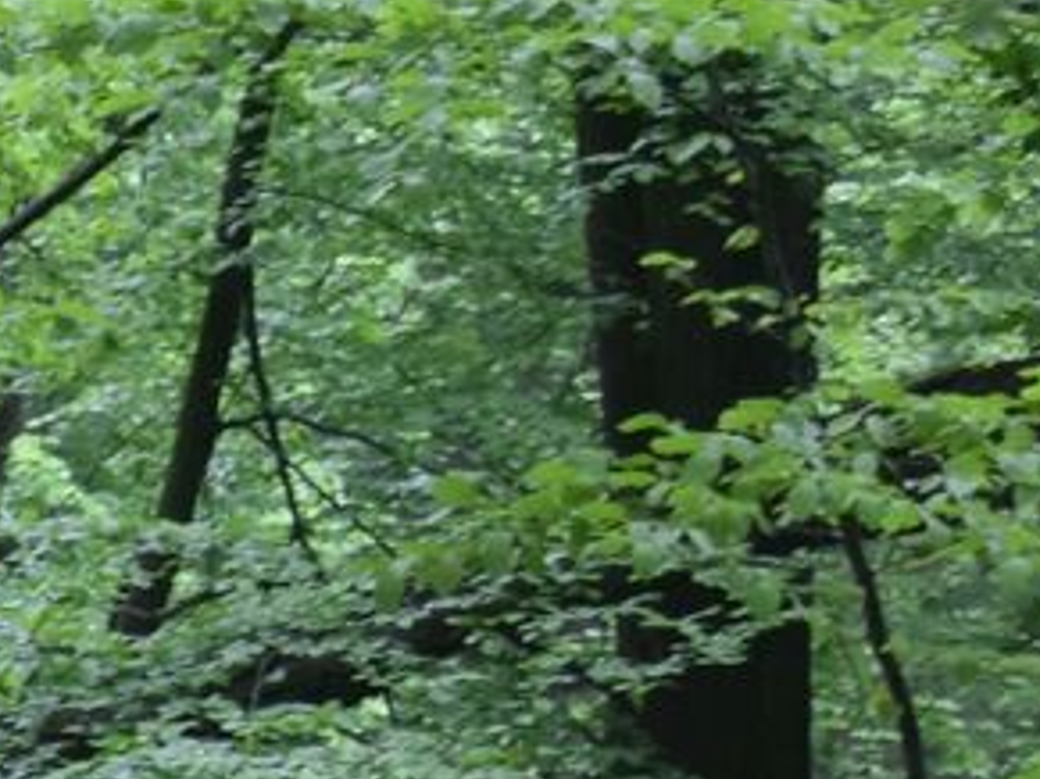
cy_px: 1753
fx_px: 6256
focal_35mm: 208
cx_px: -1512
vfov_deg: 6.8
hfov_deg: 8.6
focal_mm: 21
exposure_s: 1/60
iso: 400
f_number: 3.8
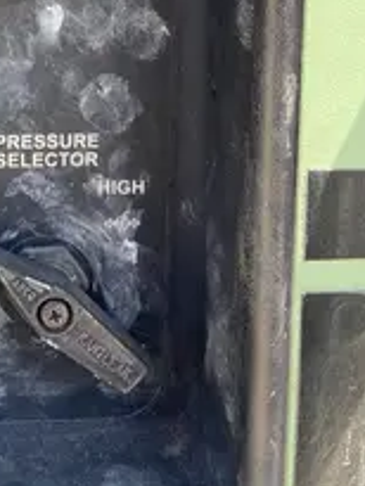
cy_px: -186
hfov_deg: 15.1
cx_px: -128
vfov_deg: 19.1
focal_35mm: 93
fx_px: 1306
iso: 32
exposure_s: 1/238
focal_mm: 4.25
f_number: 1.8
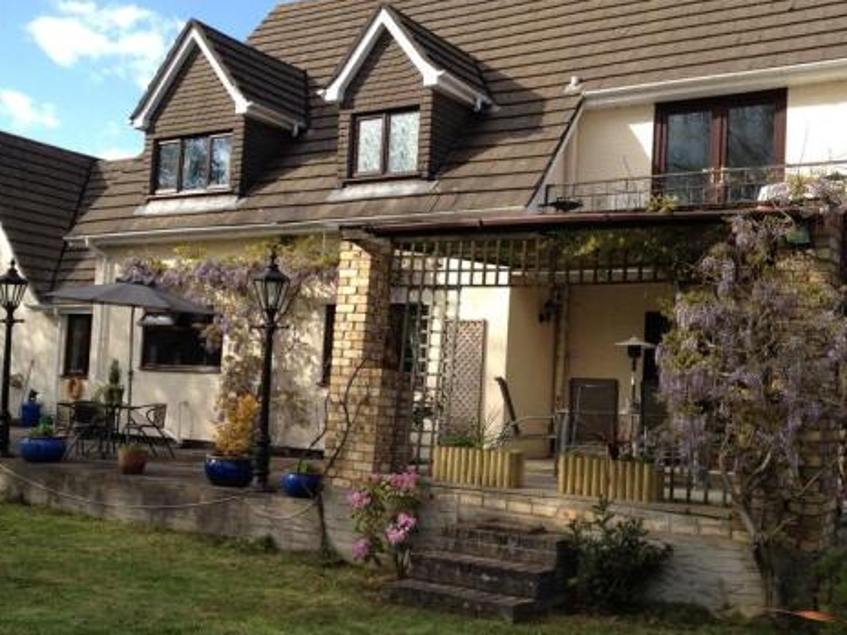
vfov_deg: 32.9
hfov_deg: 42.9
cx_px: 446
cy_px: 333
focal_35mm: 44
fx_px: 1077
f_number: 2.4
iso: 64
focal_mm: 4.28
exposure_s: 1/649
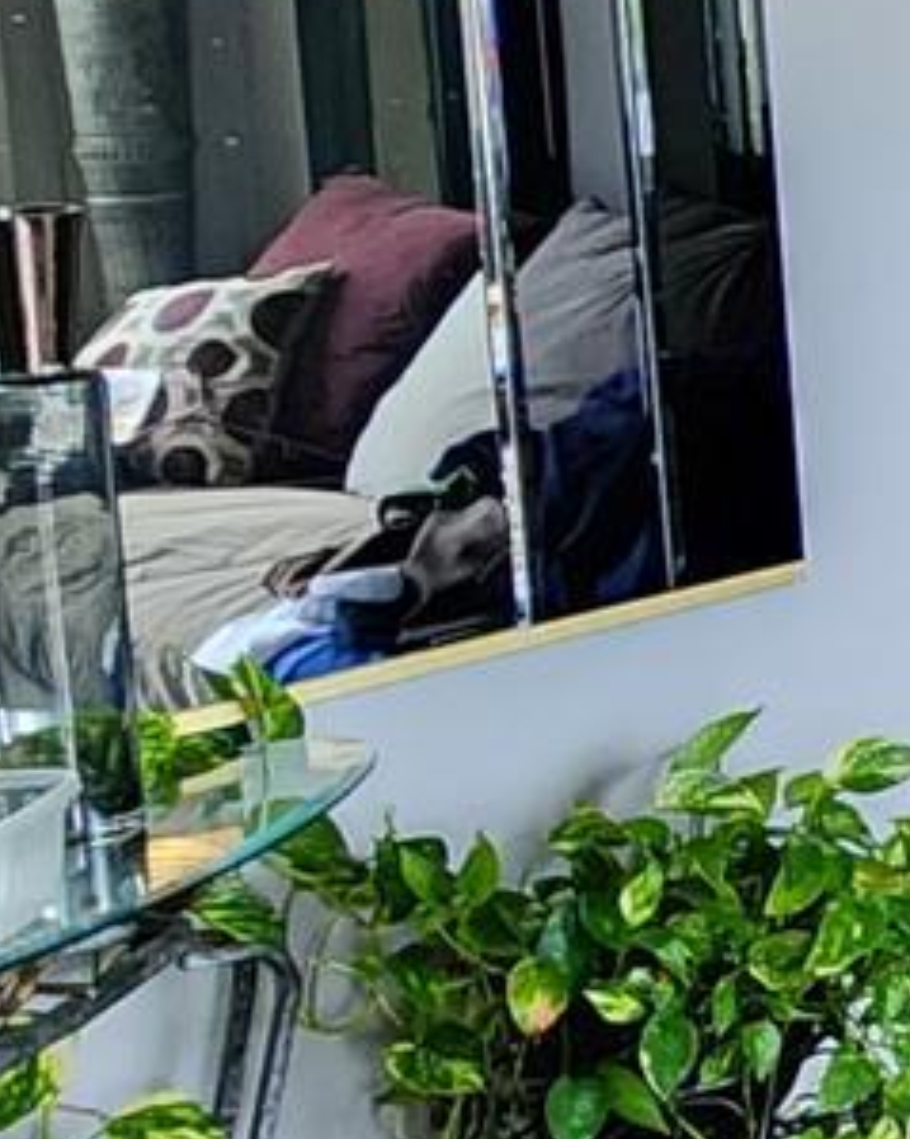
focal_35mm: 87
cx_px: 2741
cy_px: 8
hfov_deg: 11.1
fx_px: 2930
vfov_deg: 21.3
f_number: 2.2
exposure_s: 1/60
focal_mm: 2.2
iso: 250
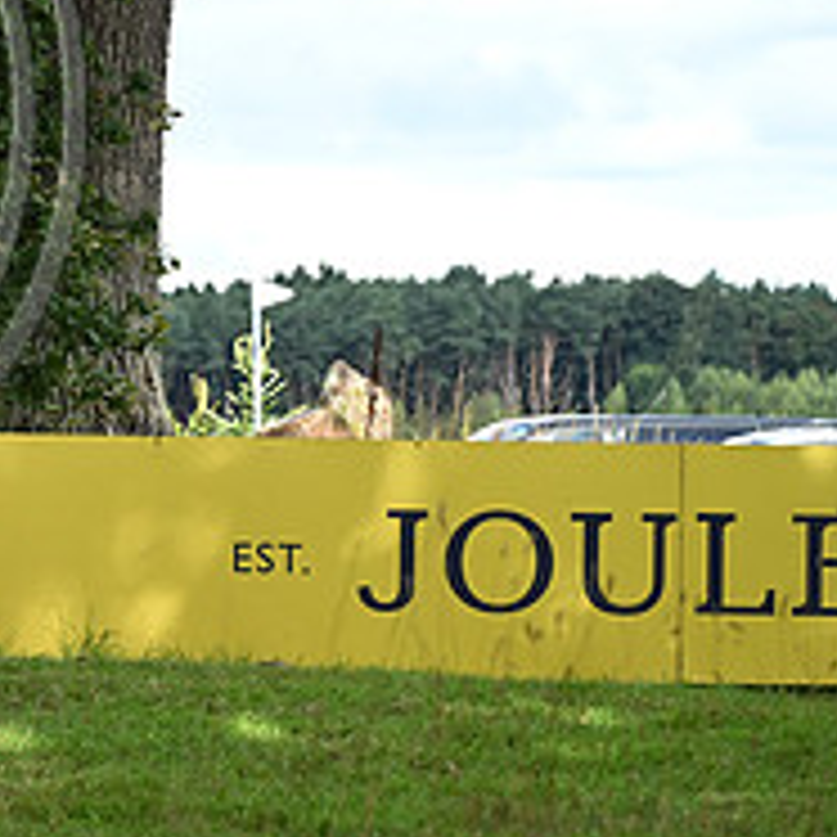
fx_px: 6948
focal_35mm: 254
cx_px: -428
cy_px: 47
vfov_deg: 6.9
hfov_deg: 6.8
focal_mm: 96
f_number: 4.5
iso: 560
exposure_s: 1/1250
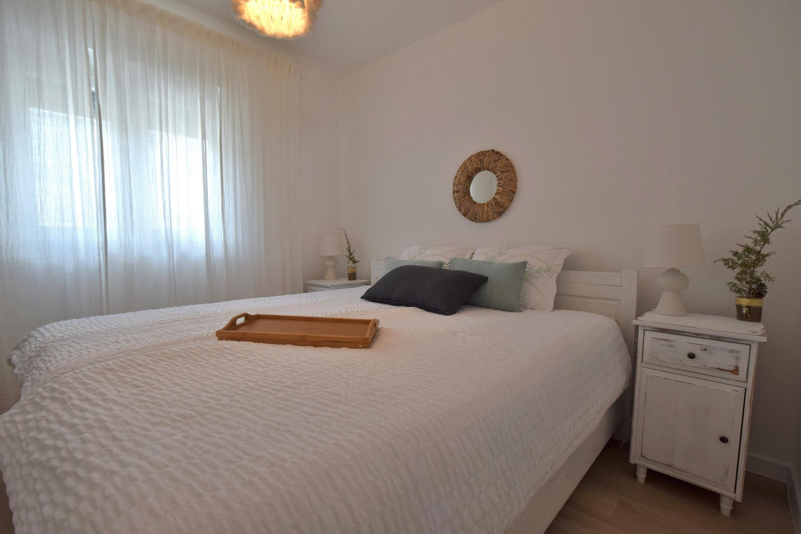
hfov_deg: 100.4
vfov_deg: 77.3
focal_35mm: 15
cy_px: 267
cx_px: 400
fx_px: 334
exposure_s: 1/100
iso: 400
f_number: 5
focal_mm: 10
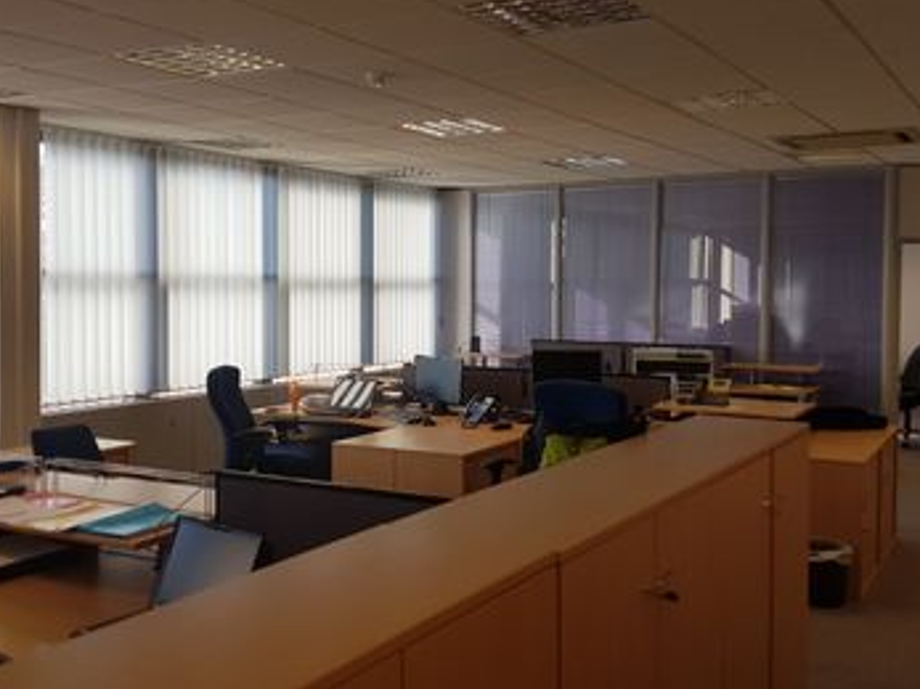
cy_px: 294
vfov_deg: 46.6
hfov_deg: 59.9
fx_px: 797
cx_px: 416
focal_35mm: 30
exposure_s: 1/198
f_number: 1.7
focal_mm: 4.2
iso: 40
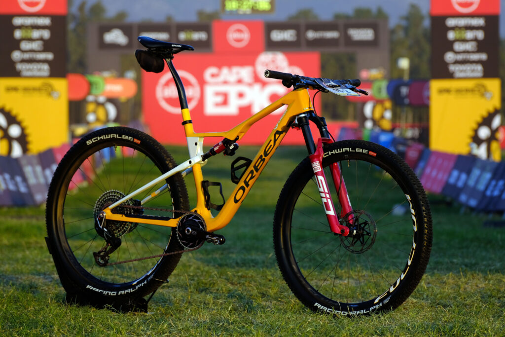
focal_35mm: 213
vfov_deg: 6.5
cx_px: 252
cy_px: 168
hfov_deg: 9.7
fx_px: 2988
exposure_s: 1/250
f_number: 5.6
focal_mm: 142.2
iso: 200
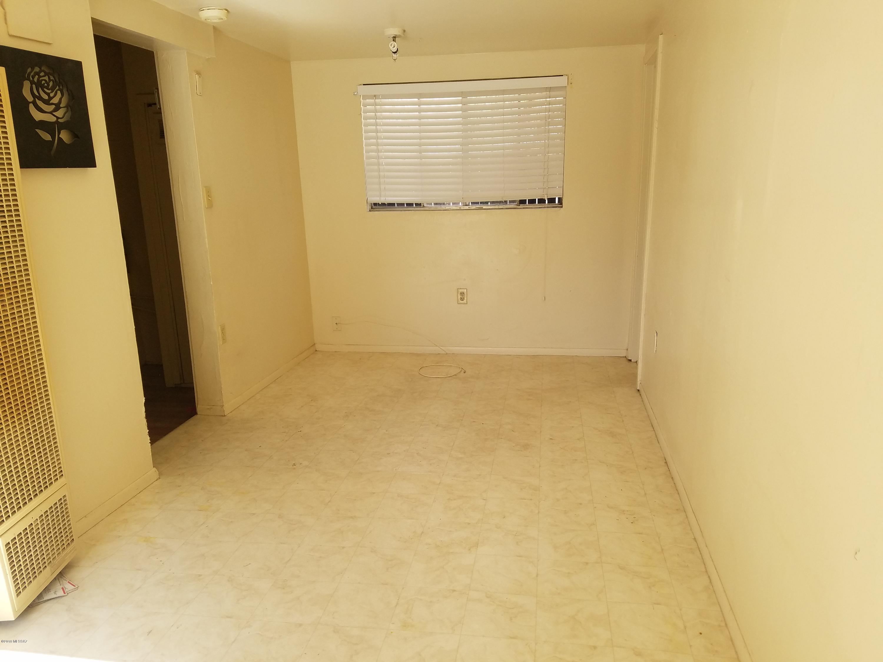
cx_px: 442
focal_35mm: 26
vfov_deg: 53.1
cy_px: 331
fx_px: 663
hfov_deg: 67.3
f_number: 1.7
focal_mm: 4.2
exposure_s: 1/232
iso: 50
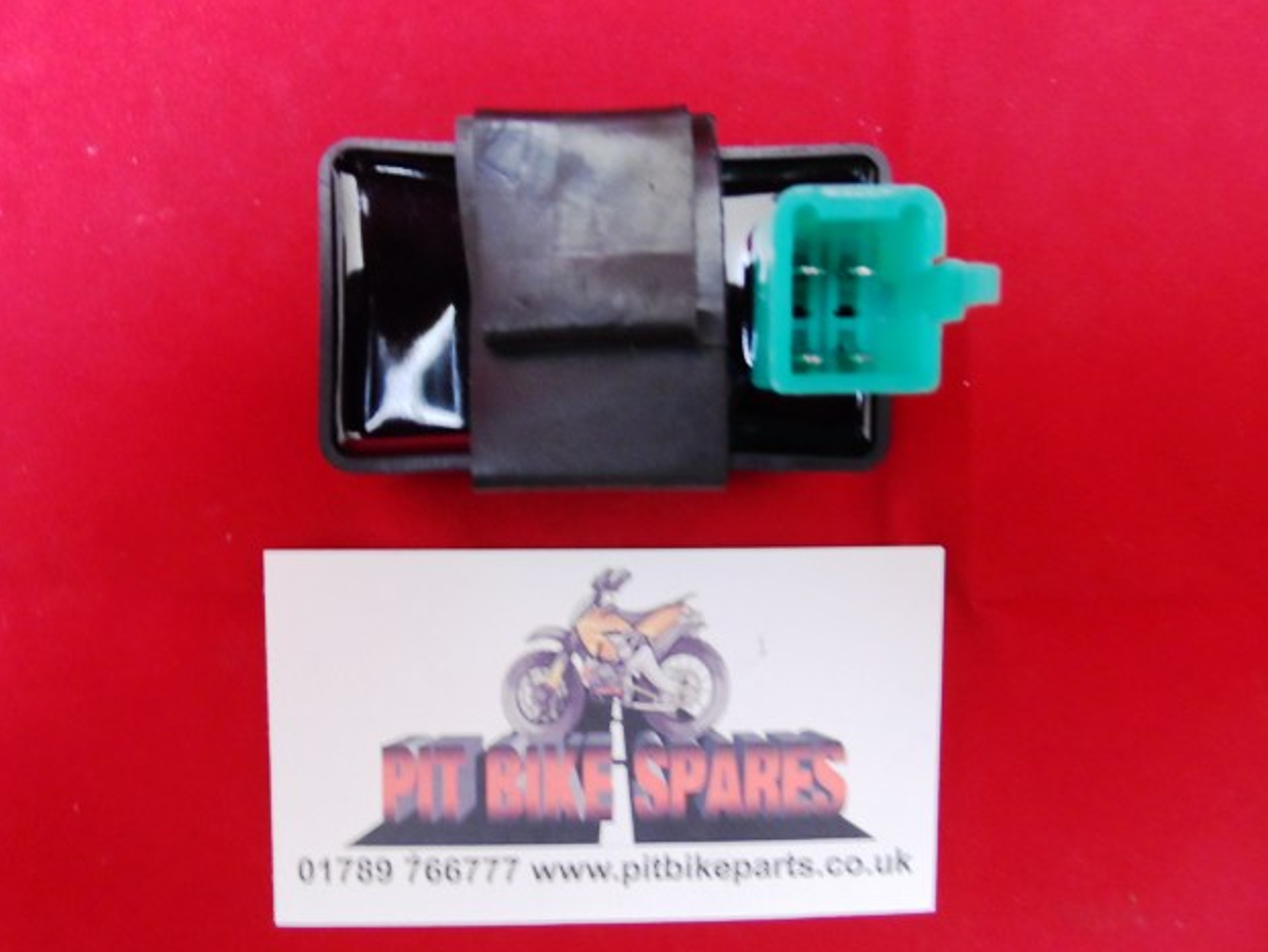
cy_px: 477
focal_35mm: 25
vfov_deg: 54.9
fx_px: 916
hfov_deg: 69.4
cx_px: 632
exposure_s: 1/6
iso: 400
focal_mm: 4
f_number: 3.2
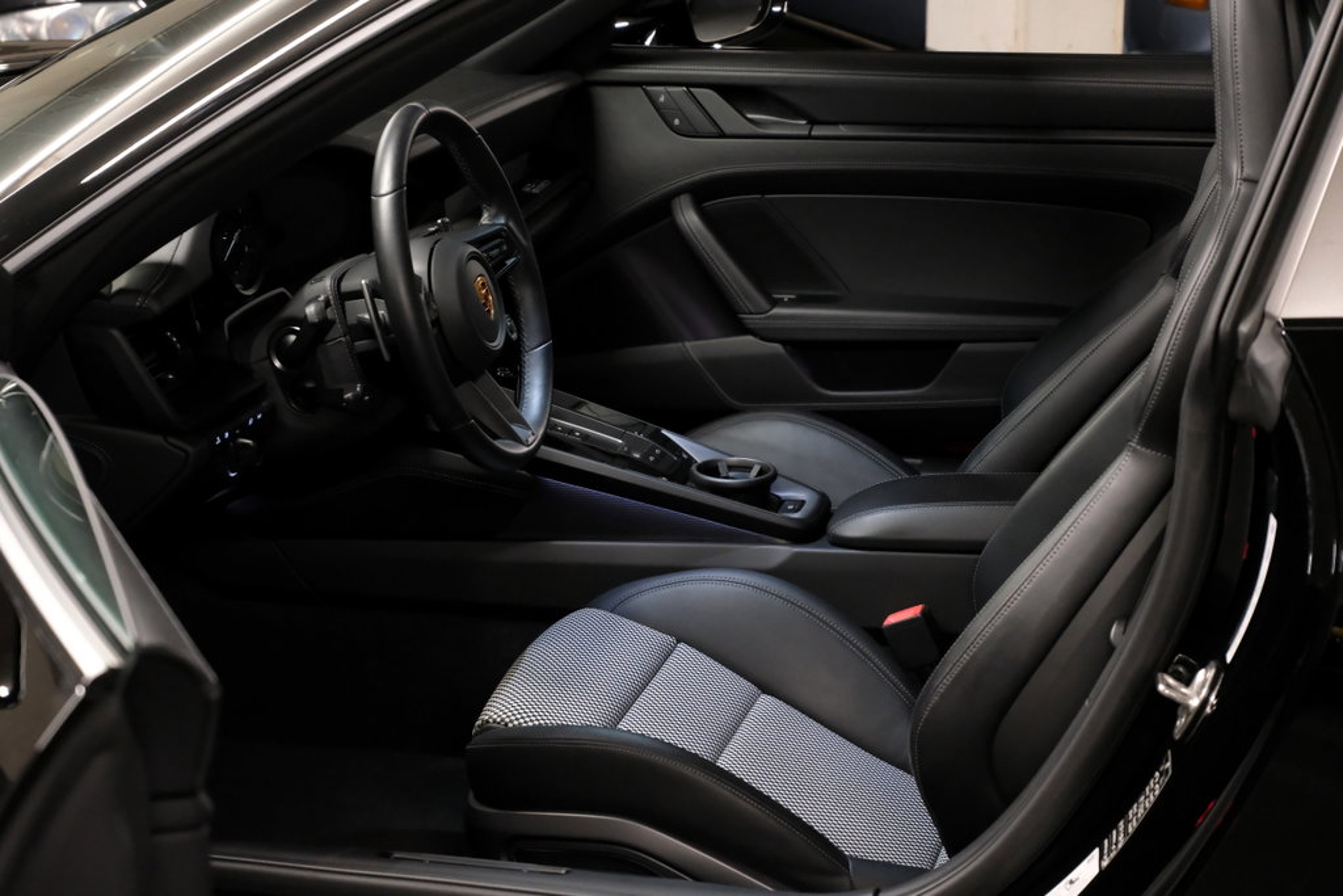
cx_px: 672
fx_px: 2798
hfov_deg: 27.0
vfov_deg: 18.2
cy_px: 448
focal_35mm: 75
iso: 6400
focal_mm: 50
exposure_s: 1/75
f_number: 4.8
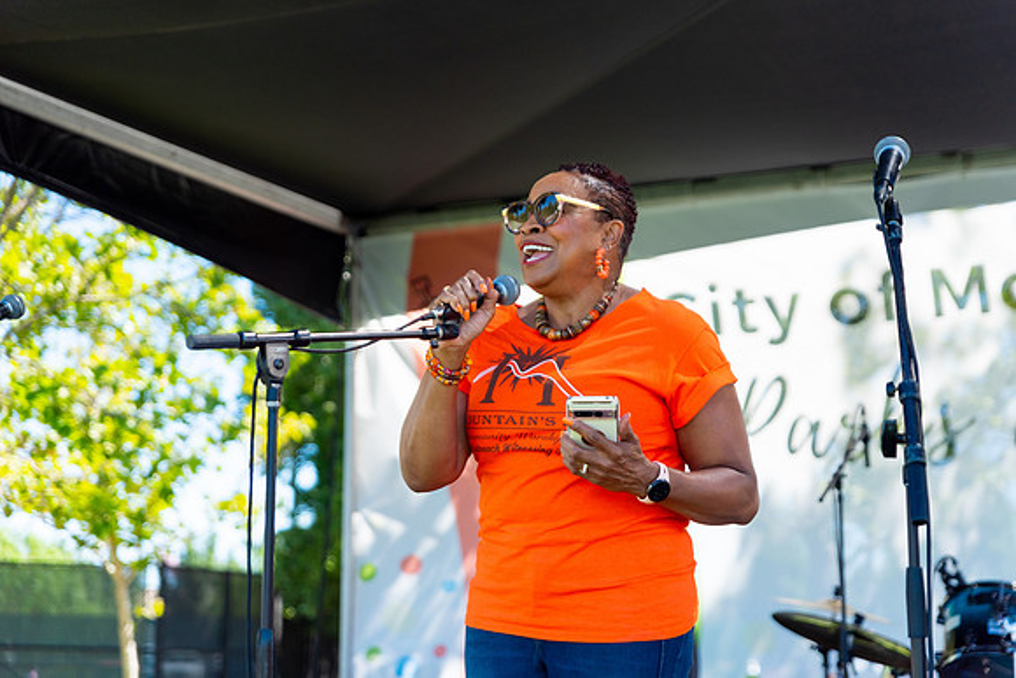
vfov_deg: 19.5
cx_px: 508
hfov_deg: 28.8
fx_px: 1976
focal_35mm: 70
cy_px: 339
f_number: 2.8
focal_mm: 70
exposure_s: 1/2500
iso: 160
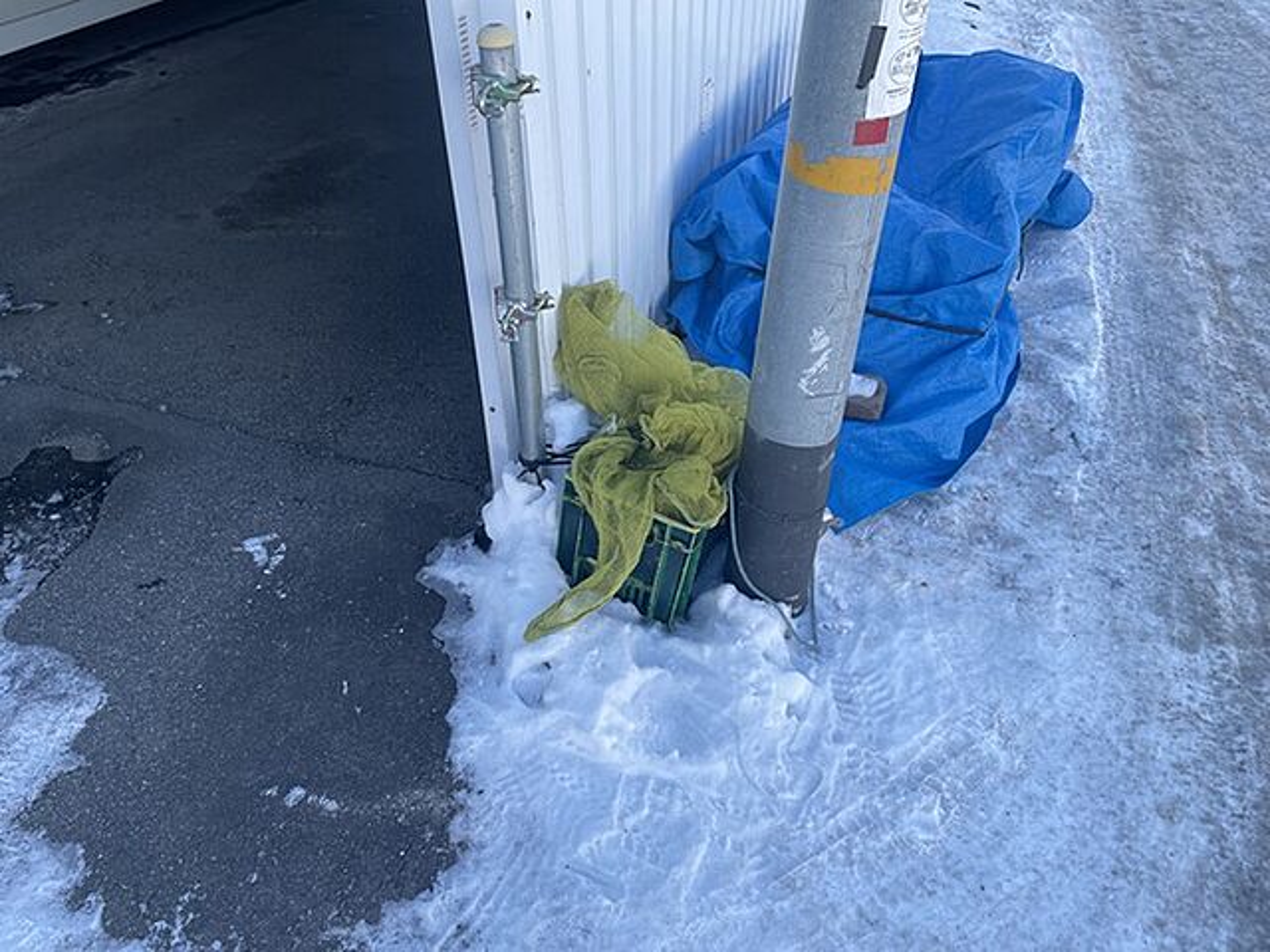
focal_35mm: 26
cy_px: 476
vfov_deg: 53.1
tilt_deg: -37.1
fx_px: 954
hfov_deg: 67.3
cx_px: 635
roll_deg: +1.9
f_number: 1.6
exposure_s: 1/1043
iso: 32
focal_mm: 4.2
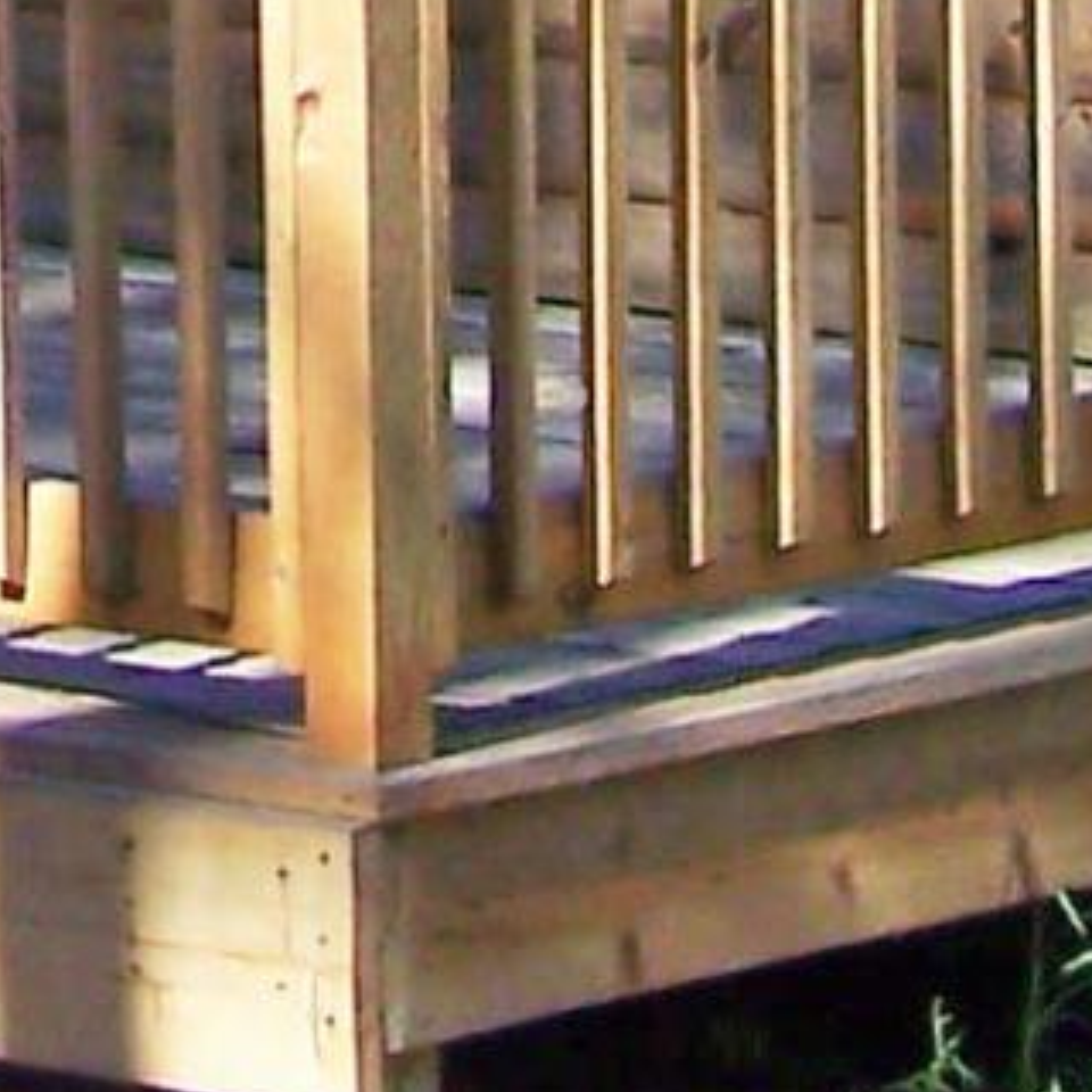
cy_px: -1983
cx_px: -962
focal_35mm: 315
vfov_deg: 5.3
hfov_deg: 5.5
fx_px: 11242
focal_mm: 6.3
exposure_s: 1/320
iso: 64
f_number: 2.8
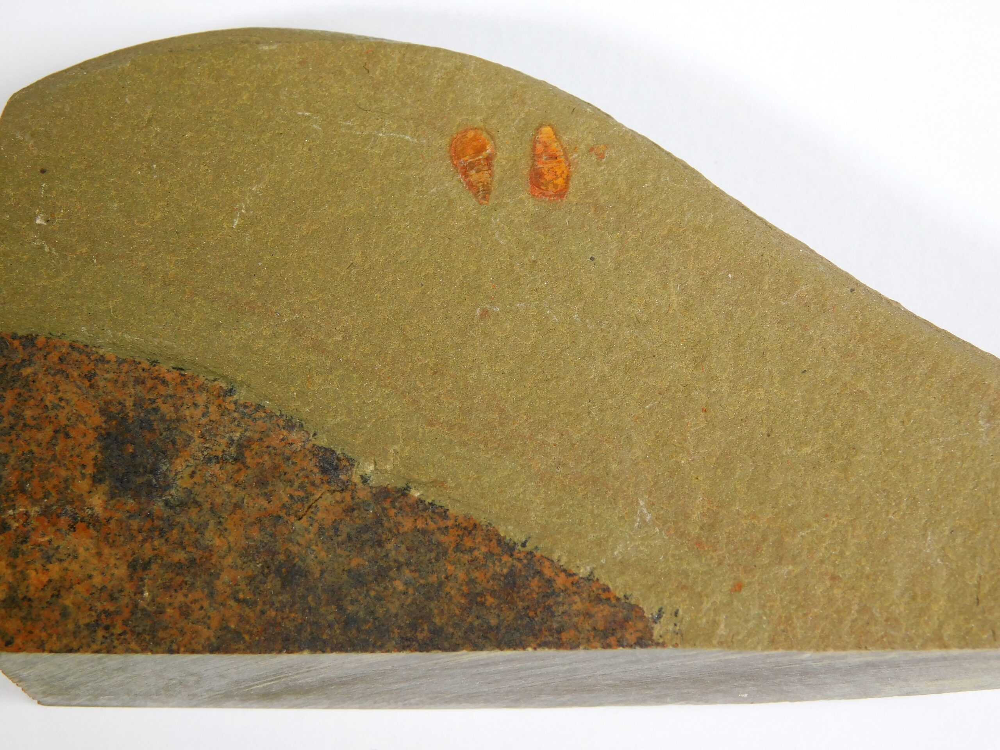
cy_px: 375
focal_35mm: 99
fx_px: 2860
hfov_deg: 19.8
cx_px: 500
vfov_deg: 14.9
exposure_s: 1/50
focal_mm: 17.6
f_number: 4.6
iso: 125
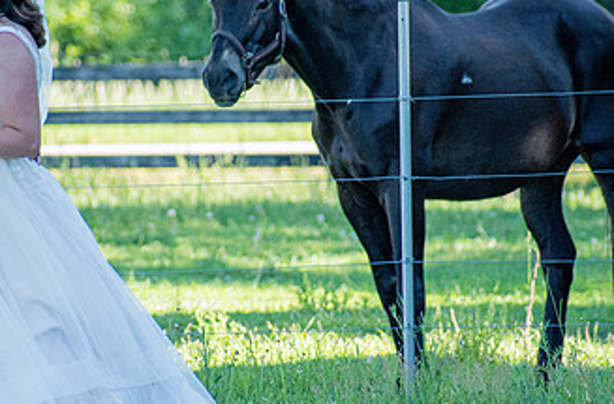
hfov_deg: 2.6
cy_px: 157
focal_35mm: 801
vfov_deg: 1.7
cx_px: 212
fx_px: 13603
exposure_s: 1/800
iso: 800
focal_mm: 300
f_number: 6.3
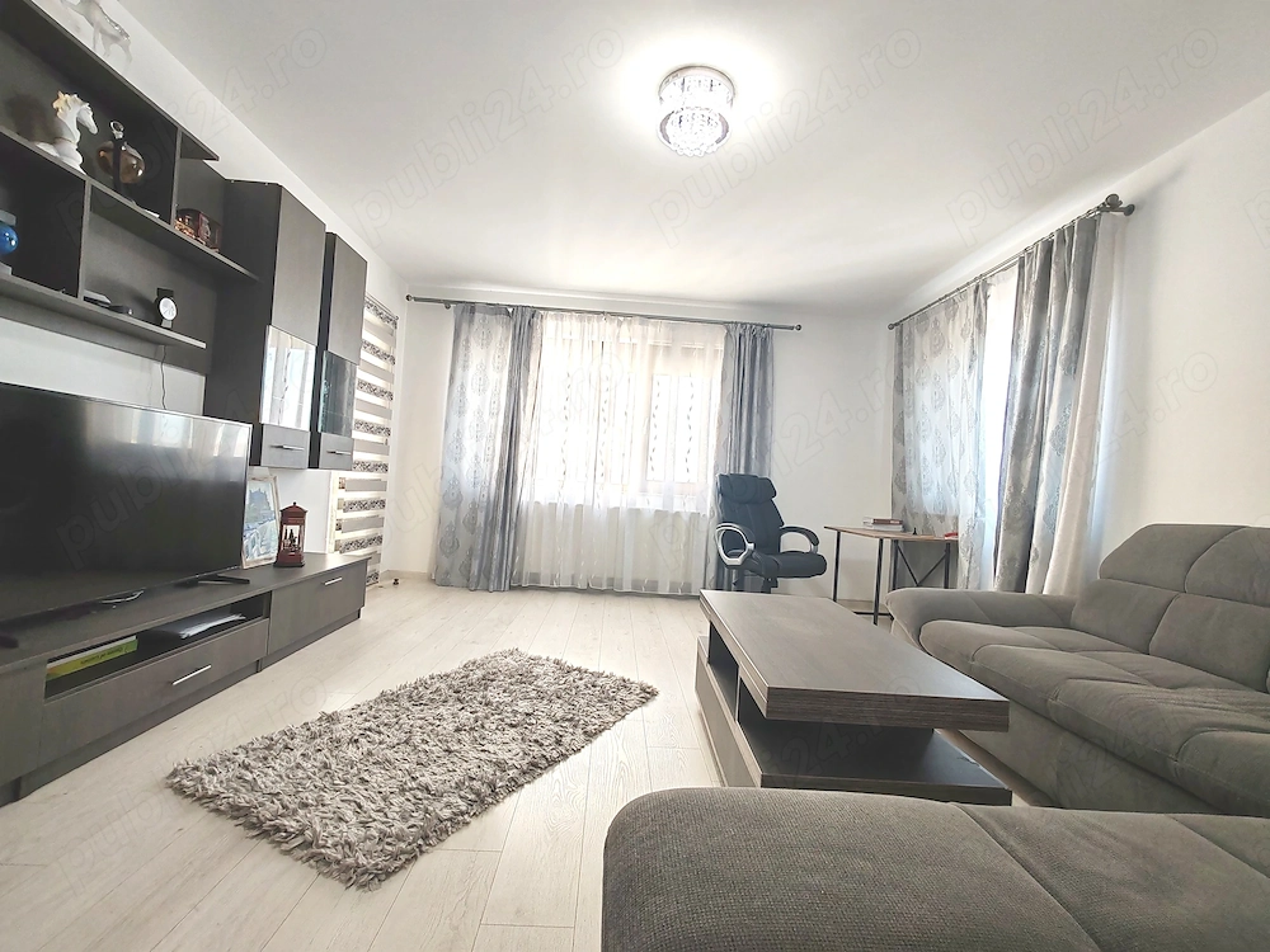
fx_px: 587
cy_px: 476
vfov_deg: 78.1
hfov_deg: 94.5
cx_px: 635
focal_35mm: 16
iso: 64
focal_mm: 1.96
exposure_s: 1/33
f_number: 2.2
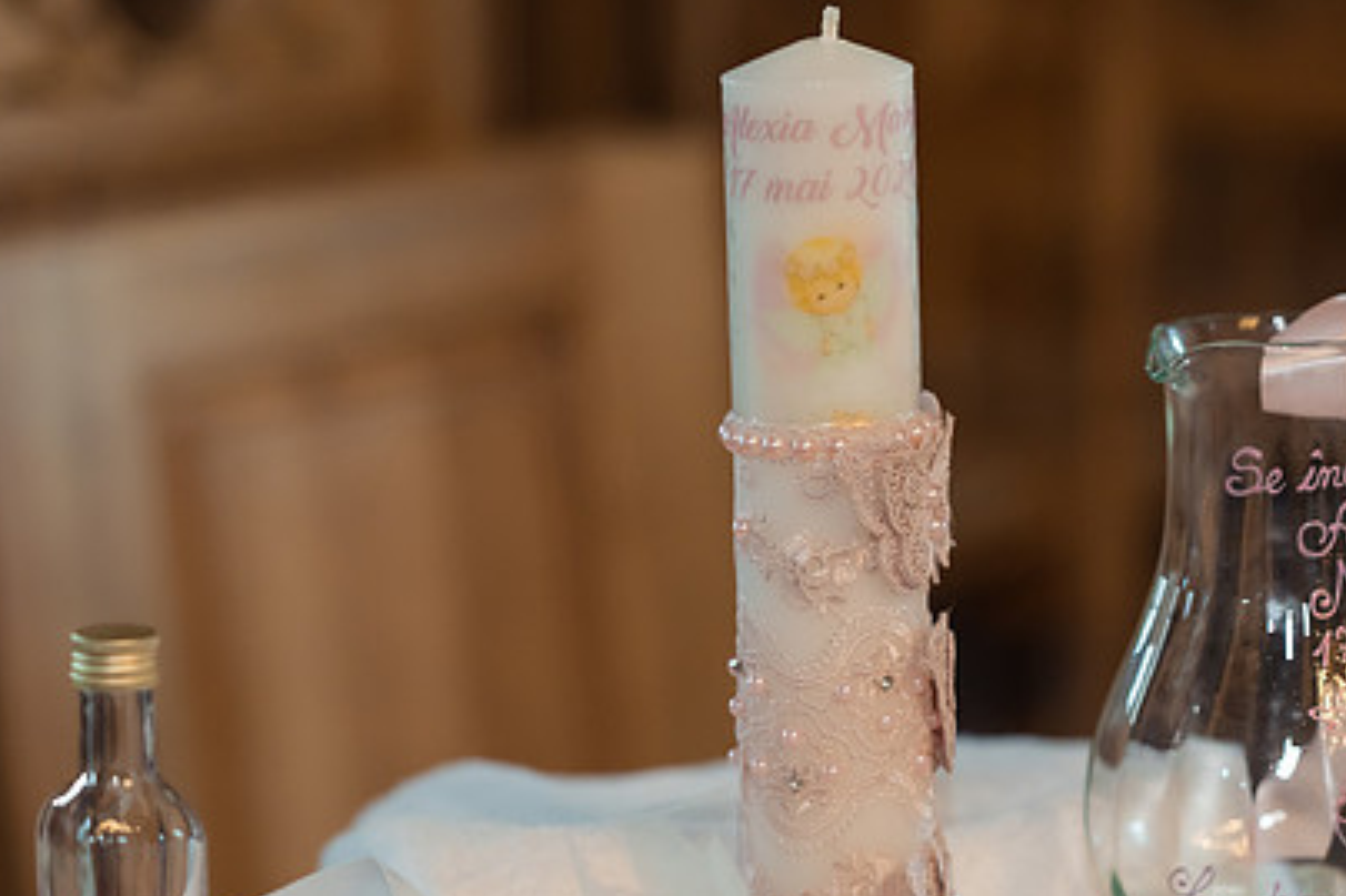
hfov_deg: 15.1
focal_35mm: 136
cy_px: 581
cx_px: 668
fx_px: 5083
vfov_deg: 10.1
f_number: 2.2
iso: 1600
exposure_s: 1/200
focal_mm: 85
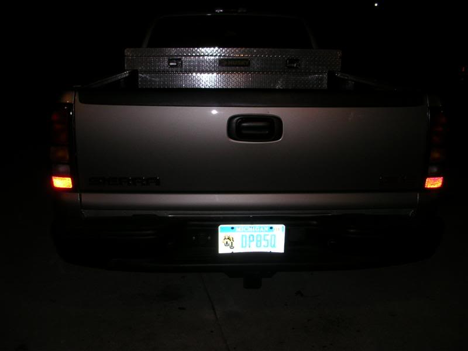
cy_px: 176
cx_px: 234
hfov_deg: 49.0
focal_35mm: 38
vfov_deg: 37.7
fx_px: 514
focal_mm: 5.8
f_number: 2.8
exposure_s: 1/60.1
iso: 50
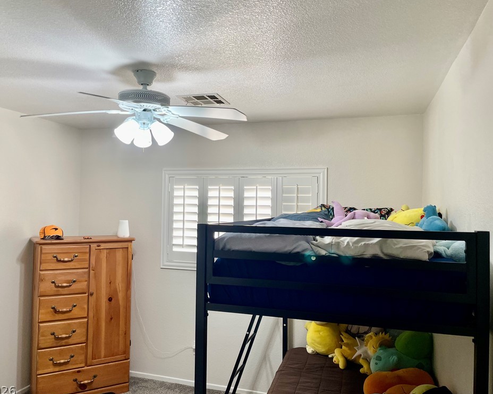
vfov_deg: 51.5
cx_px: 230
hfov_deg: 62.2
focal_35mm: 28
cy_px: 195
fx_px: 408
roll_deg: -0.8
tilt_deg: +1.7
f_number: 1.6
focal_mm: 4.2
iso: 64
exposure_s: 1/60
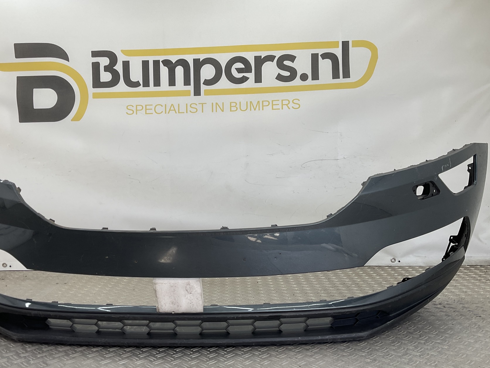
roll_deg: +0.1
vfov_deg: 40.6
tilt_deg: -6.8
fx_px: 496
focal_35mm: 35
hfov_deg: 52.3
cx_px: 202
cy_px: 208
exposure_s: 1/158
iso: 16
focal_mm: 3
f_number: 1.8
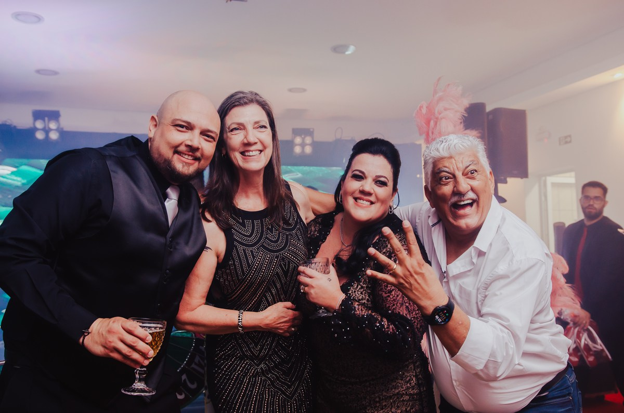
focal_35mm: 34
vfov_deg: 38.2
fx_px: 597
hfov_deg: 55.2
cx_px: 312
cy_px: 206
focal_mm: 23
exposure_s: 1/60
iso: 400
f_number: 2.8
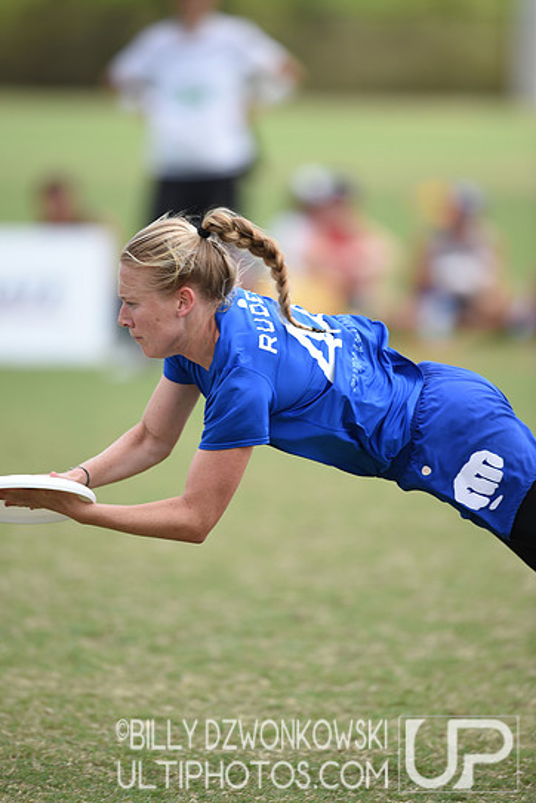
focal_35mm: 427
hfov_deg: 3.2
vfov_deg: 4.8
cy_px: 383
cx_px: 256
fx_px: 9536
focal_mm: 400
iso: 100
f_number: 2.8
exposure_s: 1/1000
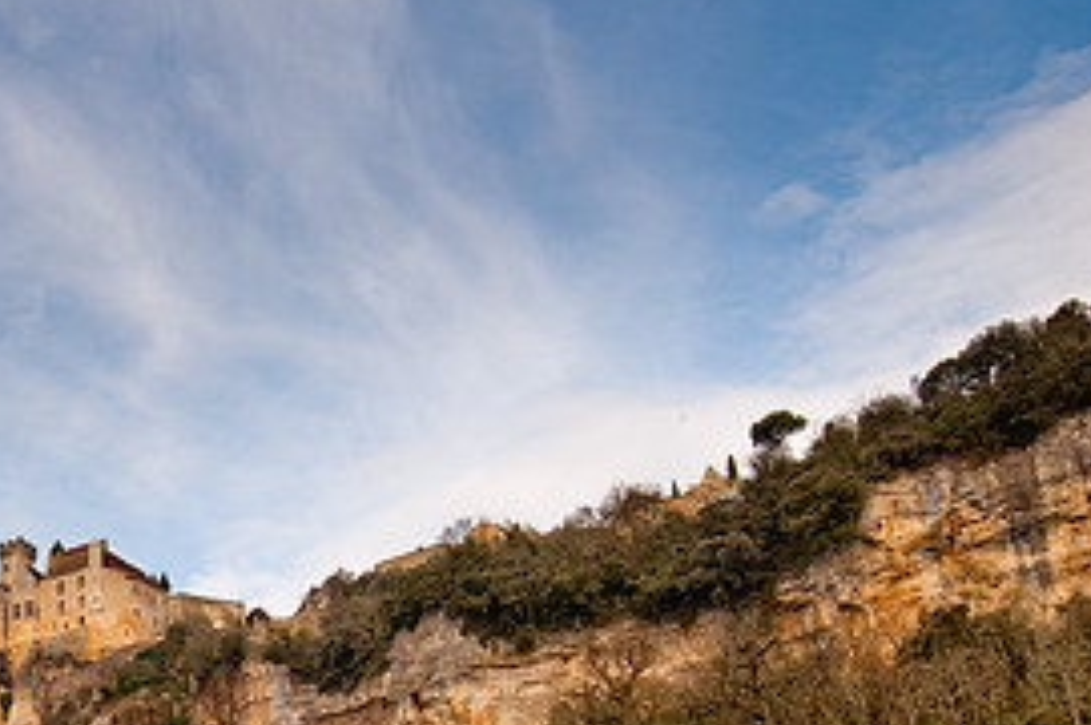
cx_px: 129
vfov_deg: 27.0
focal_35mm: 48
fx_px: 1455
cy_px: 655
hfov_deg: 38.5
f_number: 8
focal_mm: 15
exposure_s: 1/250
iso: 200
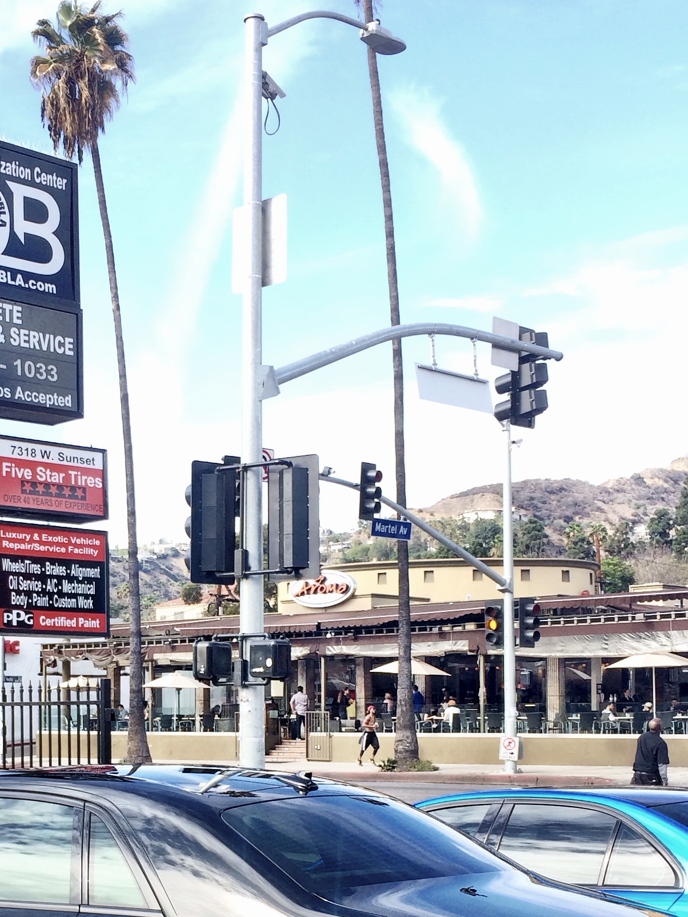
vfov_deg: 31.2
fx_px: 1616
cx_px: 138
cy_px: 677
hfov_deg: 23.7
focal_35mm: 61
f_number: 2.2
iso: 32
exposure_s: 1/507
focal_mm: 4.12
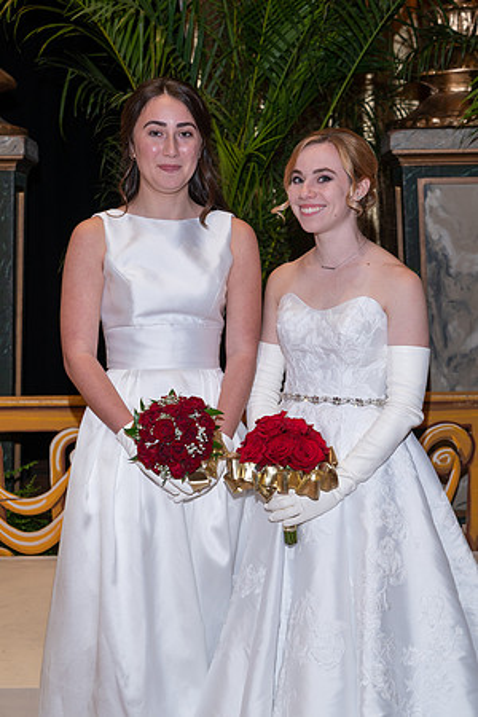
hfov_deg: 21.9
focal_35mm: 62
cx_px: 239
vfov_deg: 32.4
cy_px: 358
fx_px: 1235
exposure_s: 1/50
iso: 400
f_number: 5.6
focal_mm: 62
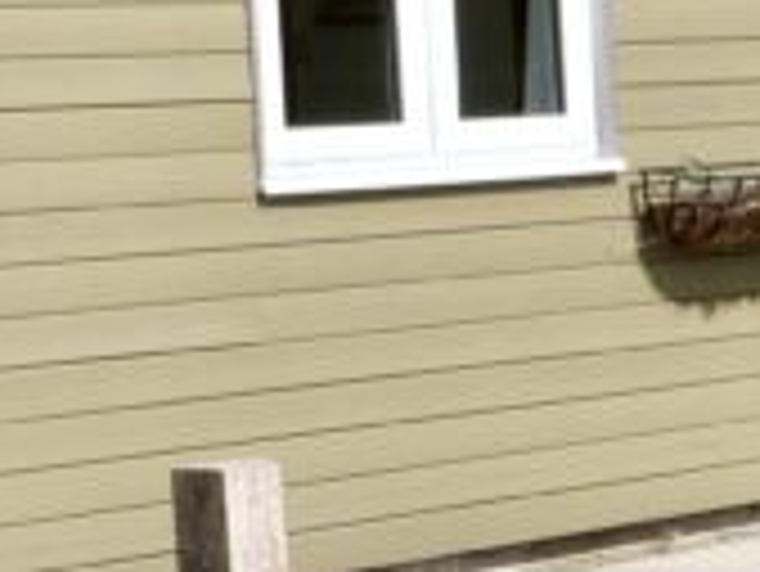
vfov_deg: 8.2
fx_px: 3999
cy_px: 315
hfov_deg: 9.2
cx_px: 2078
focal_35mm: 182
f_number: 6.3
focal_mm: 15
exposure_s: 1/500
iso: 200
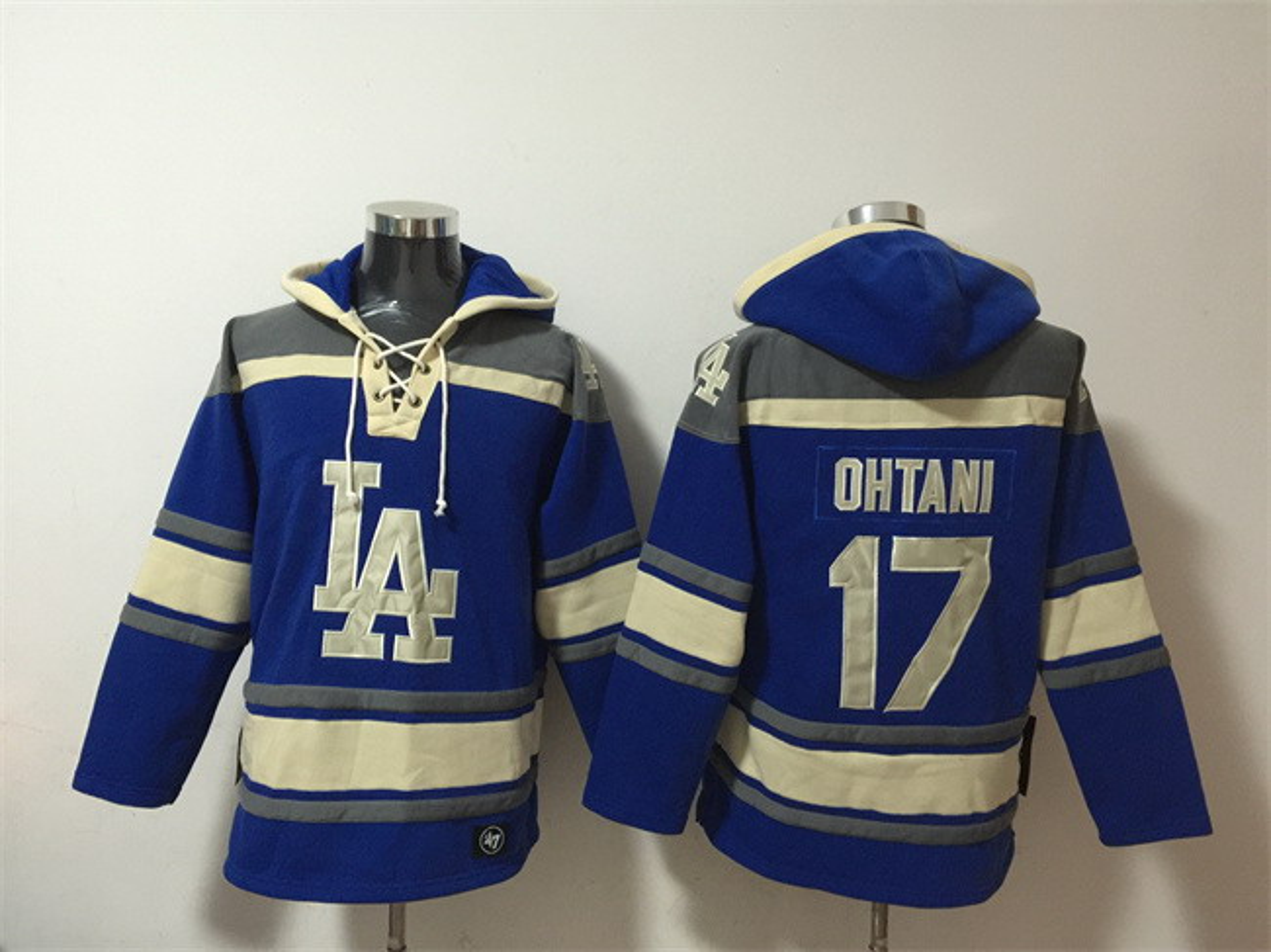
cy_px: 476
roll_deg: -2.8
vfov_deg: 48.2
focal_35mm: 29
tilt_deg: -2.4
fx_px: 1064
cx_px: 636
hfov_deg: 61.7
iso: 125
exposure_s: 1/8
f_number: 2.2
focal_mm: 4.15
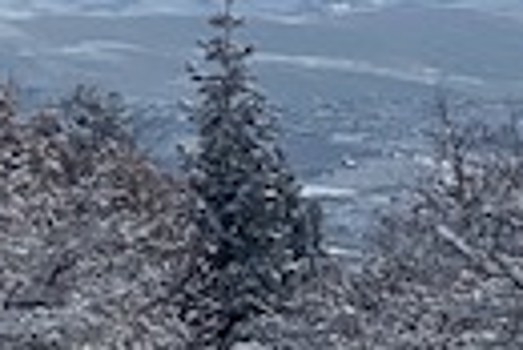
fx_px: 3869
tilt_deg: +2.5
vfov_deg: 5.1
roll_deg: -0.6
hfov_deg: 7.4
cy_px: -261
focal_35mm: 266
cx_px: -575
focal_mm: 6
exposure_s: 1/7937
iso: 25
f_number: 2
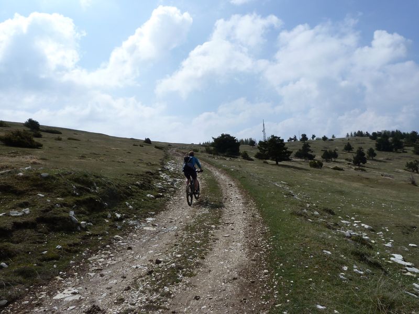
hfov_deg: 69.4
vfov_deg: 54.9
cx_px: 210
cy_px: 157
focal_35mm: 25
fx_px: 303
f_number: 5.6
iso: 80
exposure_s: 1/800
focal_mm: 4.1
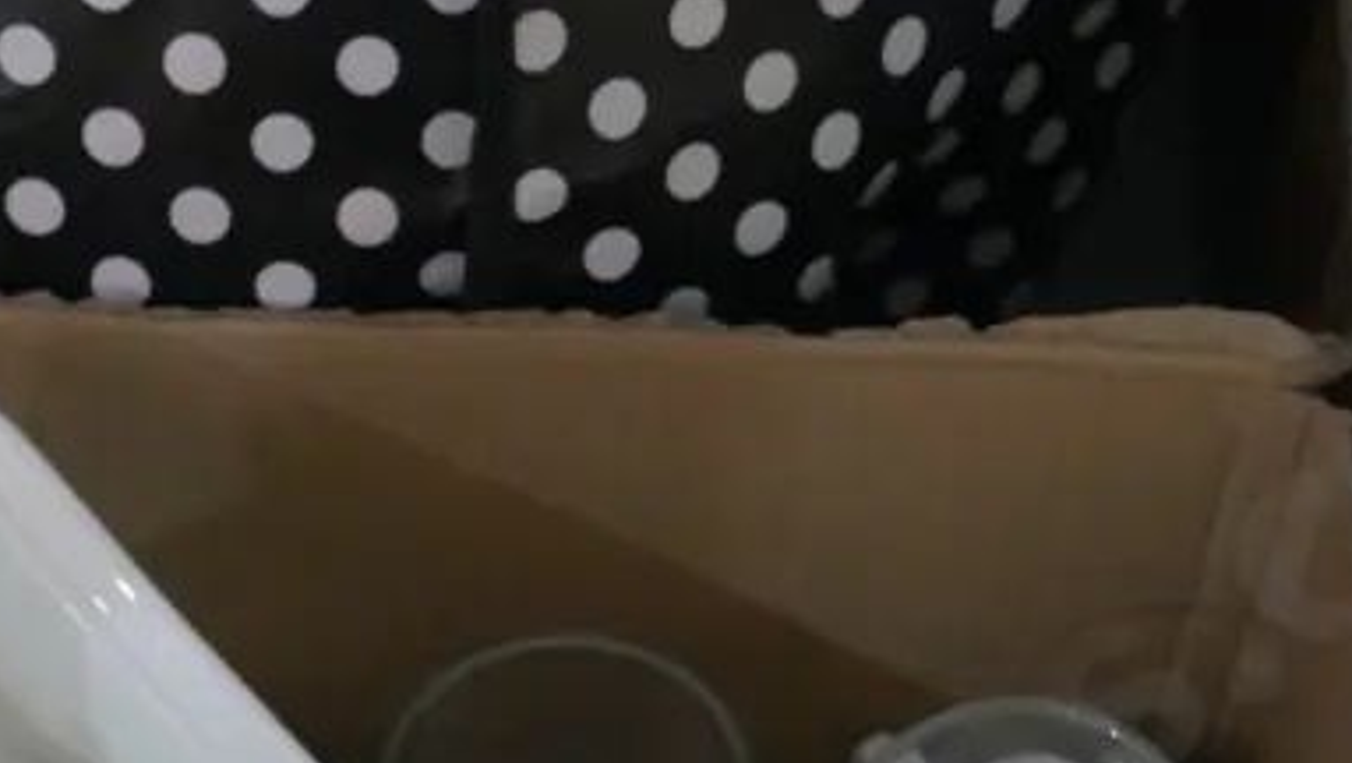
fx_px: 3551
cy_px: 1231
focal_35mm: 99
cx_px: 417
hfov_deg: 21.4
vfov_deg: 11.6
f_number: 4
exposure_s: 1/60
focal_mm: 17
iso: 2500
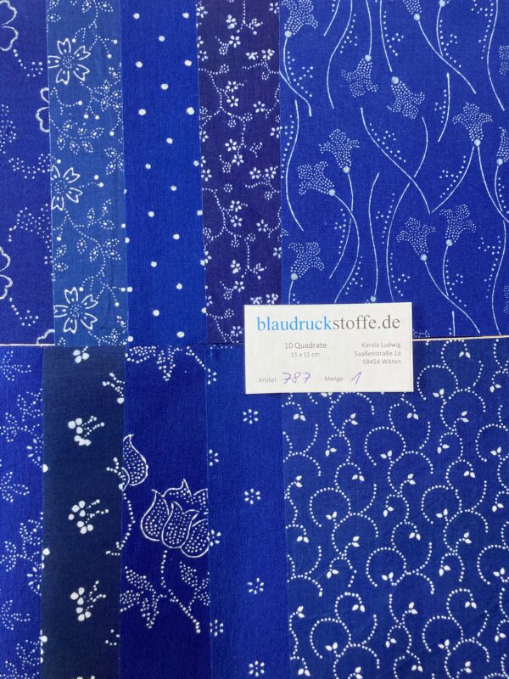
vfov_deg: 63.4
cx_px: 254
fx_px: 549
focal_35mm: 28
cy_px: 340
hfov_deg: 49.7
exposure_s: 1/50
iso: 160
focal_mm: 3.99
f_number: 1.8
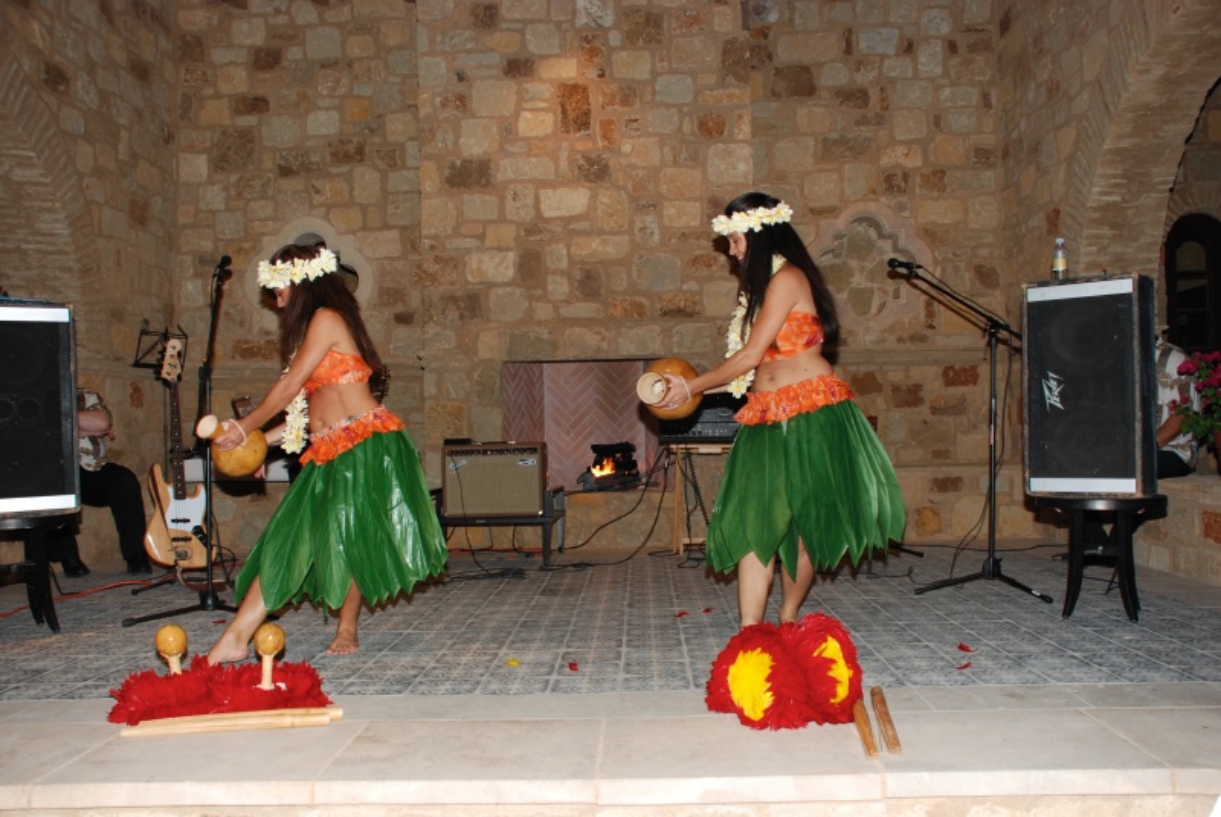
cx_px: 610
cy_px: 408
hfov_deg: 57.2
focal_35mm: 33
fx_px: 1120
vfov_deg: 40.0
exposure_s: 1/60
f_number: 4
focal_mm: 22
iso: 400
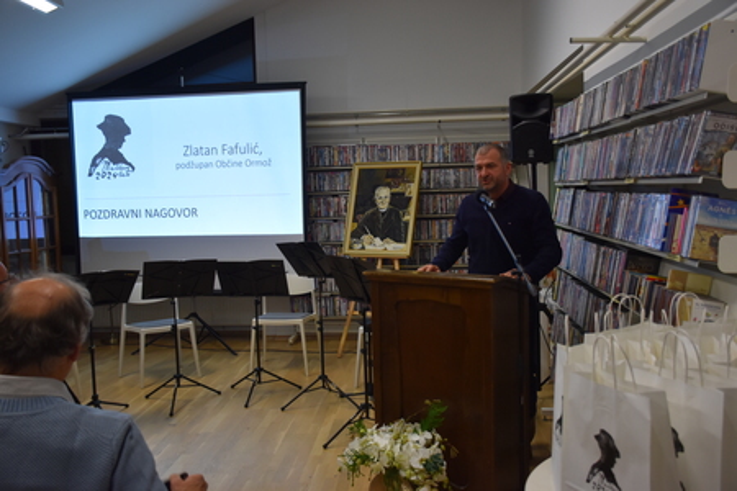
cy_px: 246
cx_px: 368
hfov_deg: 55.1
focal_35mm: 34
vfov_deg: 38.4
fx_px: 706
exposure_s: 1/60
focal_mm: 23
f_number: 4
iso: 560
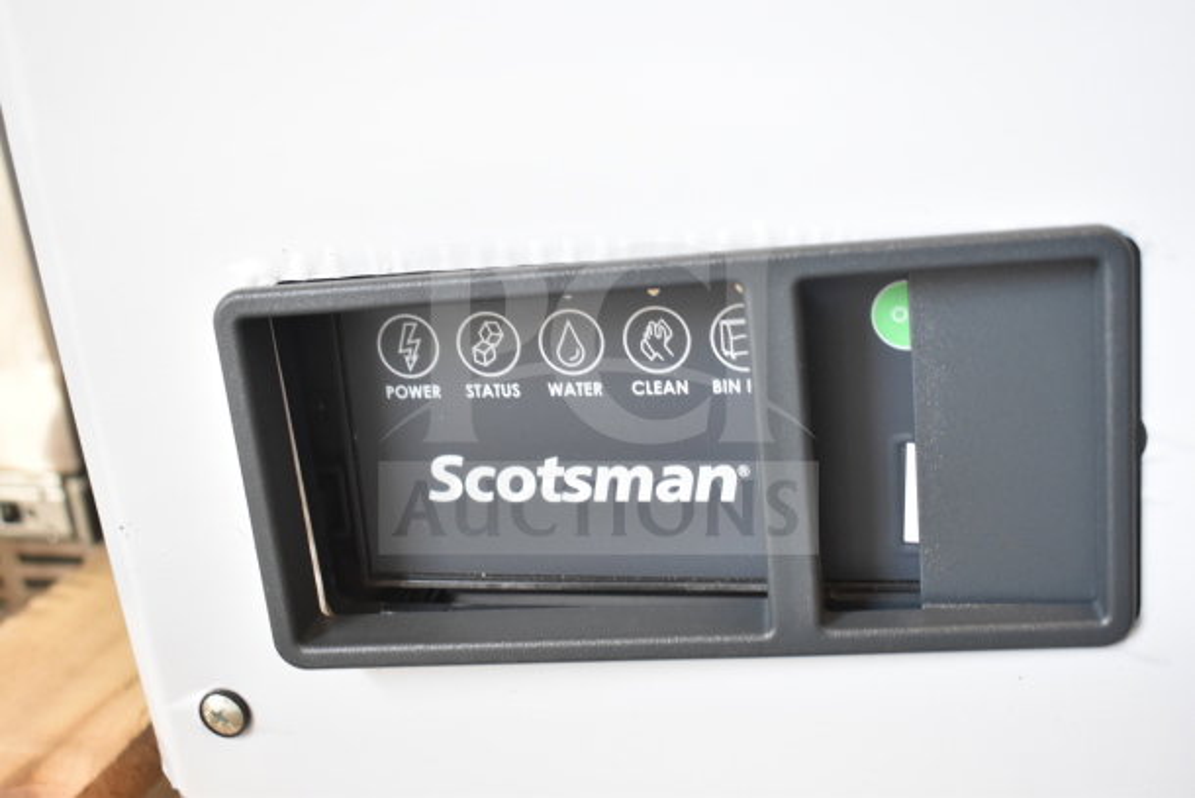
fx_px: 1494
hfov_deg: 43.6
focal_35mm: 45
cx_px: 598
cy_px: 399
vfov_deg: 29.9
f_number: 4.2
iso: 1400
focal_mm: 30
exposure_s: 1/50
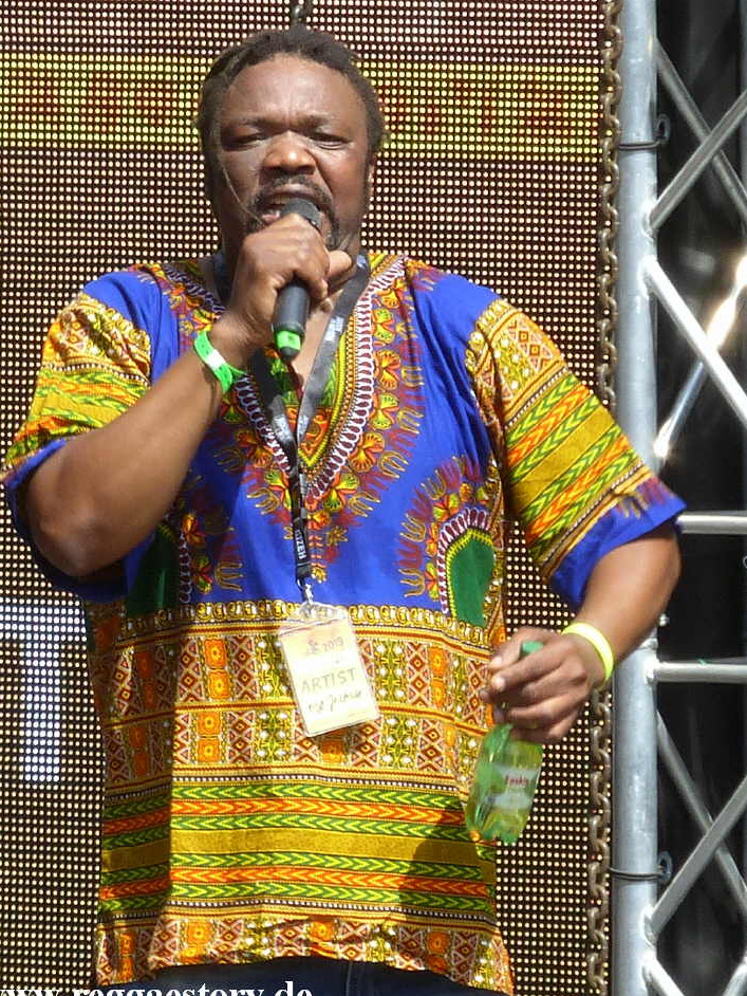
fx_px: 9865
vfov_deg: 5.8
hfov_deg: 4.3
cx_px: 357
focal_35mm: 343
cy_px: 487
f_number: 6.3
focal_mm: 58.2
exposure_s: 1/160
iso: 100
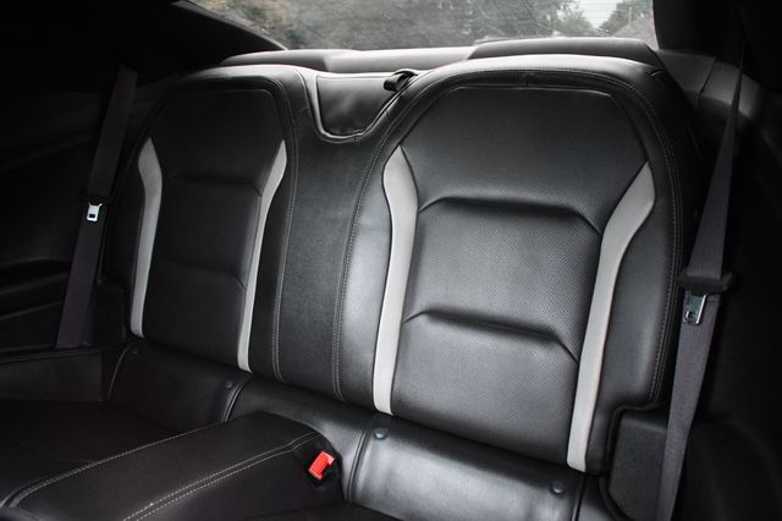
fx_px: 586
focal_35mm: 27
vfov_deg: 47.9
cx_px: 391
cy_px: 260
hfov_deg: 67.4
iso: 2500
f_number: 3.5
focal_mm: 18
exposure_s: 1/125
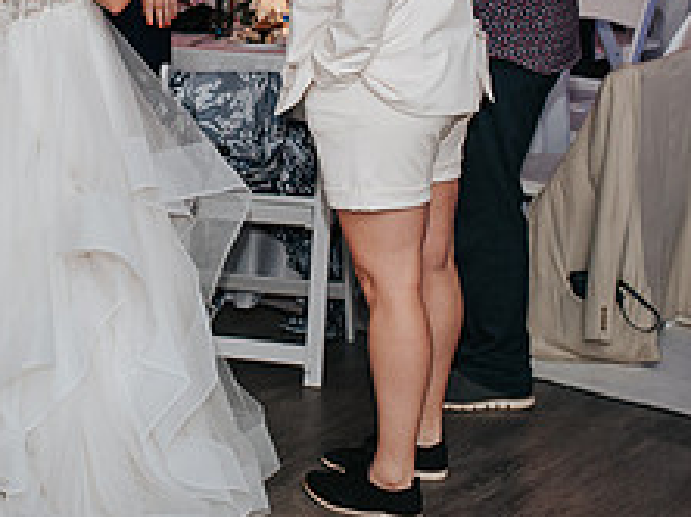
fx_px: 1755
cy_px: 33
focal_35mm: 88
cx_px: 128
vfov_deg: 16.5
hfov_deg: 22.0
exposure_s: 1/200
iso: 1000
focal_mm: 35
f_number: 2.8
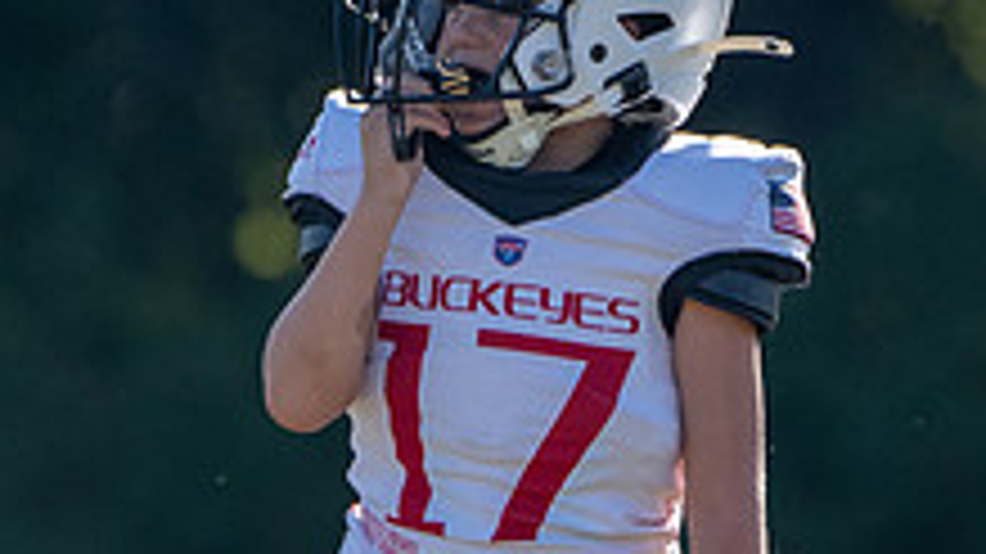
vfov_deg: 0.7
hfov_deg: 1.2
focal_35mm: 1764
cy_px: 407
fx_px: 46103
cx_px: 549
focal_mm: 400
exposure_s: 1/1600
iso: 500
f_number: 5.6
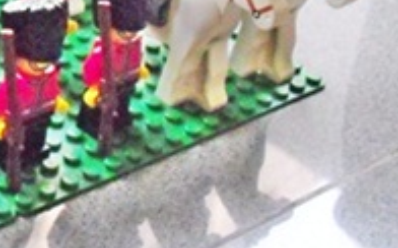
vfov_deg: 11.1
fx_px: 1268
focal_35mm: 117
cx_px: -203
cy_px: 45
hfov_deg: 16.3
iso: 800
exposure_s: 1/80
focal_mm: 6.3
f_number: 3.1
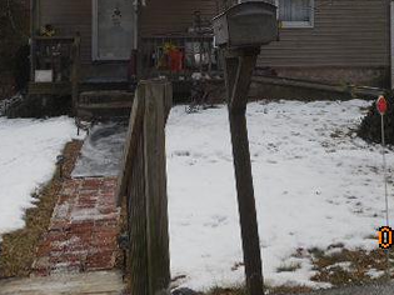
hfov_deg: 32.5
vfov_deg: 23.7
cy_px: -4
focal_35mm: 59
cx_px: 251
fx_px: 671
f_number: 4
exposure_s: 1/500
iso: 125
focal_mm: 5.2
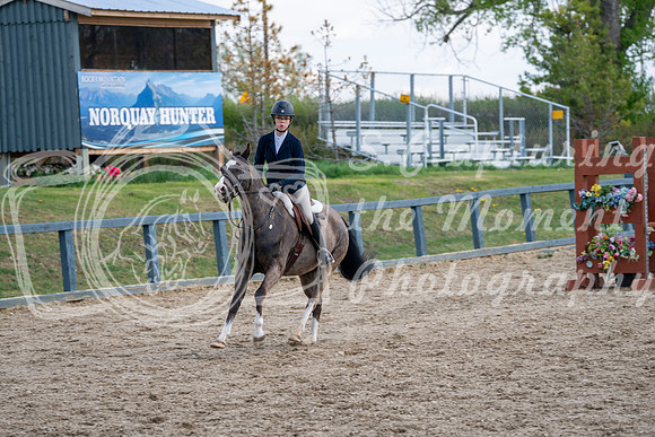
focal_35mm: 187
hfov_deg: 11.0
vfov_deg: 7.3
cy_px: 218
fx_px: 3403
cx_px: 328
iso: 100
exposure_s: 1/200
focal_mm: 187
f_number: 5.6
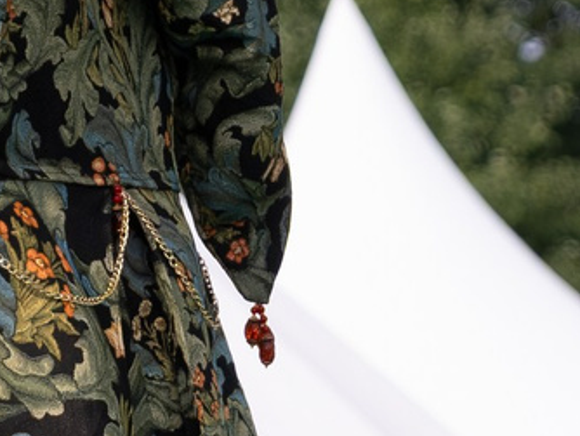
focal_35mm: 611
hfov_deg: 3.2
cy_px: 136
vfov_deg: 2.4
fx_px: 10245
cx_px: 76
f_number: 3.6
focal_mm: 55
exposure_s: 1/1250
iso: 200
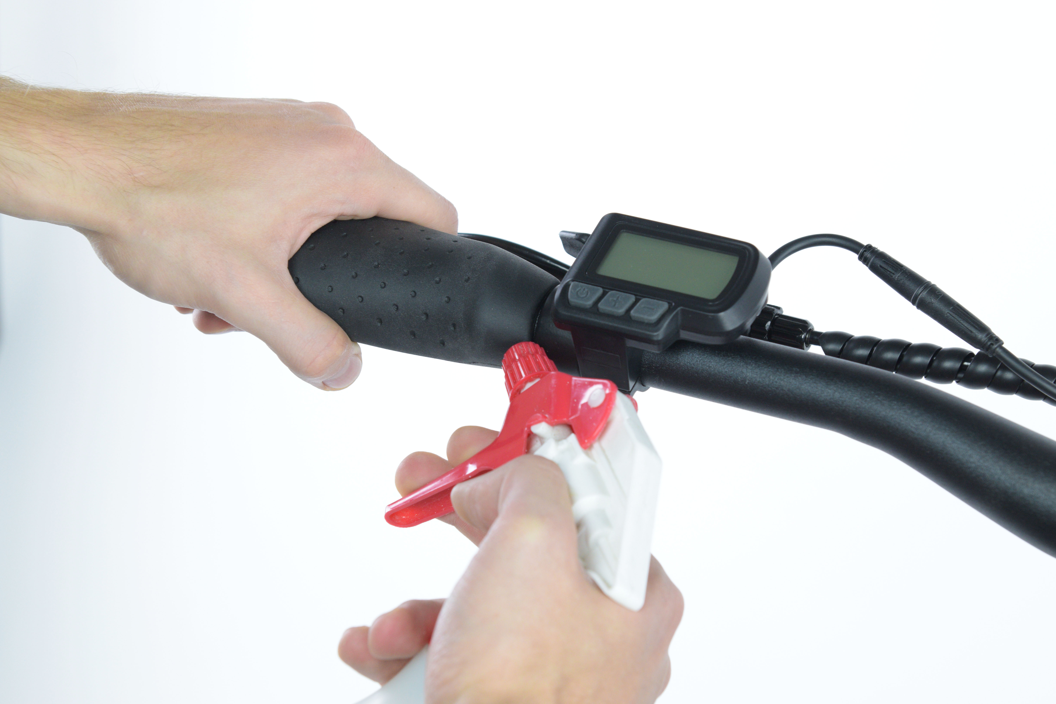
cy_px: 352
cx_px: 528
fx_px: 2420
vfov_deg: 16.6
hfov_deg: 24.6
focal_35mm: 82
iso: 800
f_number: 6.3
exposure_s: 1/50
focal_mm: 55
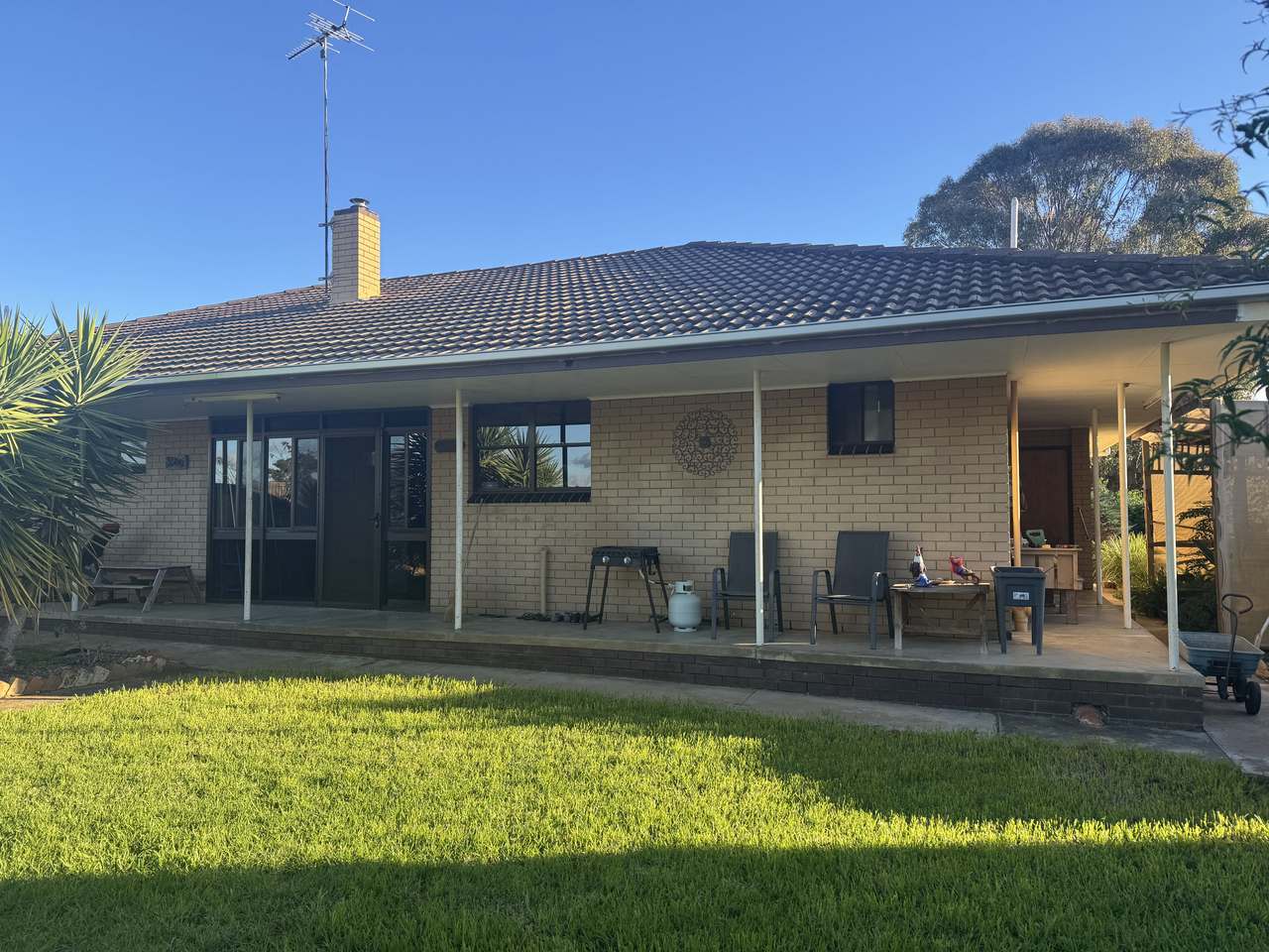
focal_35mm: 24
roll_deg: +0.6
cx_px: 634
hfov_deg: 71.6
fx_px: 880
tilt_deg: +2.4
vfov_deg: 56.8
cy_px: 476
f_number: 1.78
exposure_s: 1/980
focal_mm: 6.76
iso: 80
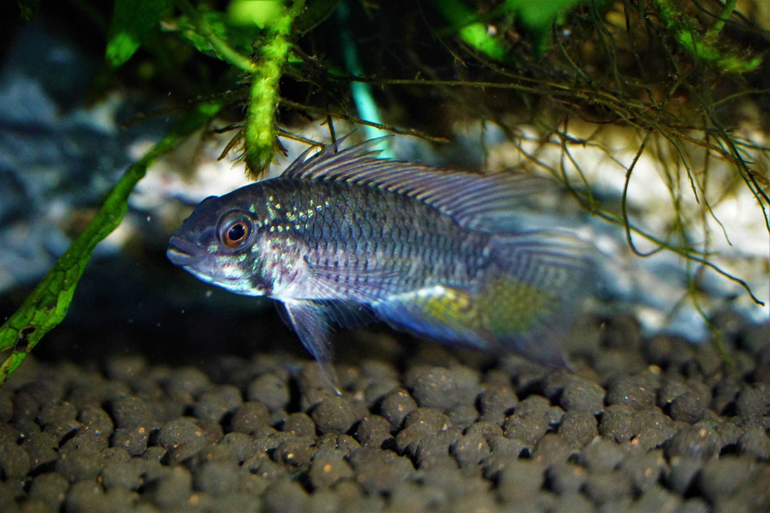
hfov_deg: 10.2
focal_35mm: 202
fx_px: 4331
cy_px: 256
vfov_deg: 6.8
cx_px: 385
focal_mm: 135
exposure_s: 1/90
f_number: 5.6
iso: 8000
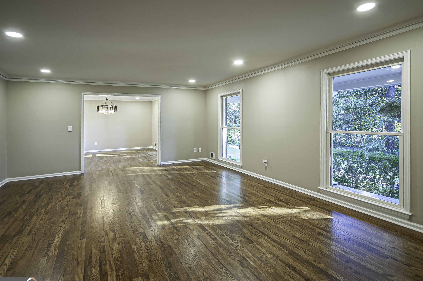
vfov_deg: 64.5
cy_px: 144
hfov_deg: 86.9
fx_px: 223
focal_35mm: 19
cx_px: 218
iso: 200
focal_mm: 12
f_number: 8
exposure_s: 1/3
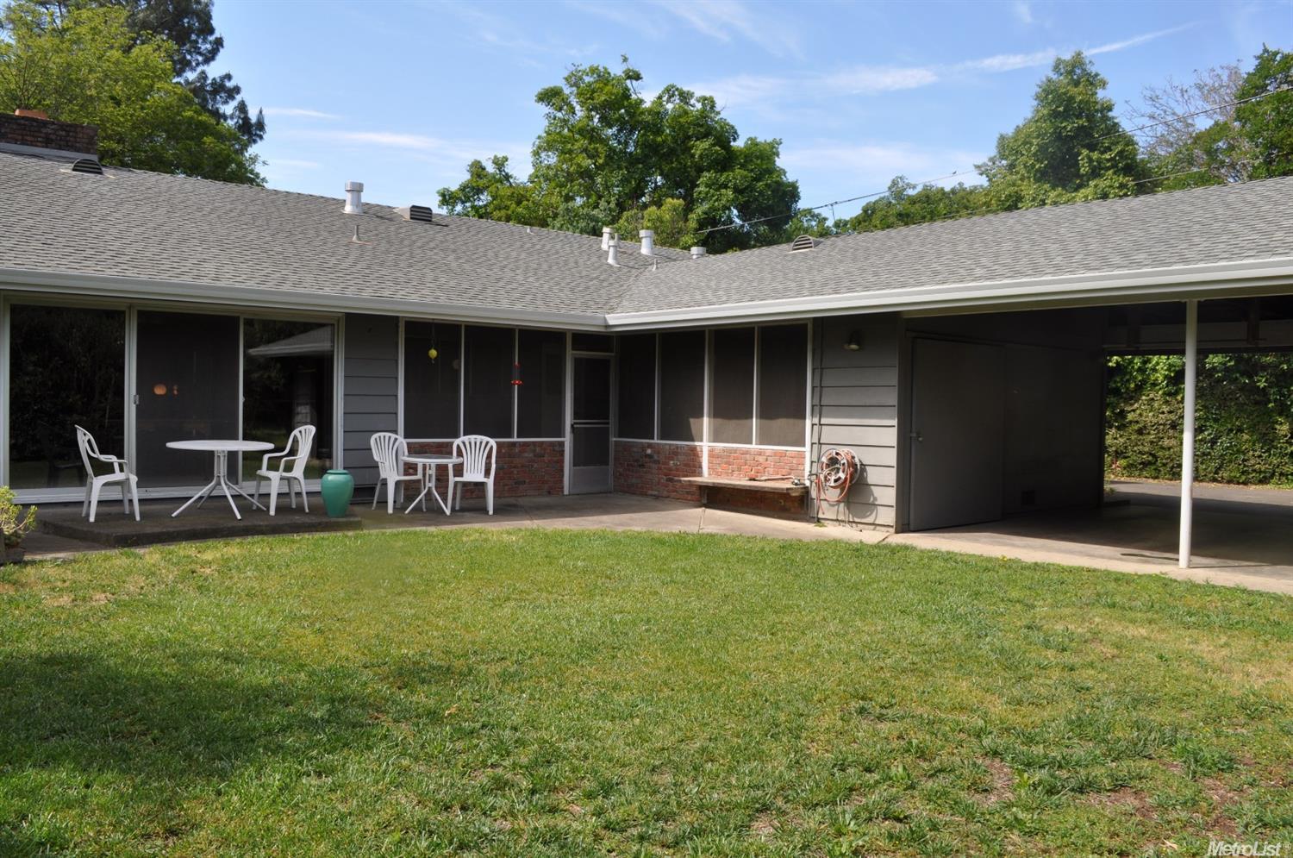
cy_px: 429
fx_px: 968
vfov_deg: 47.8
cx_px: 646
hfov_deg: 67.5
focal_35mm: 27
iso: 200
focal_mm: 18
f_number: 11
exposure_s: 1/125
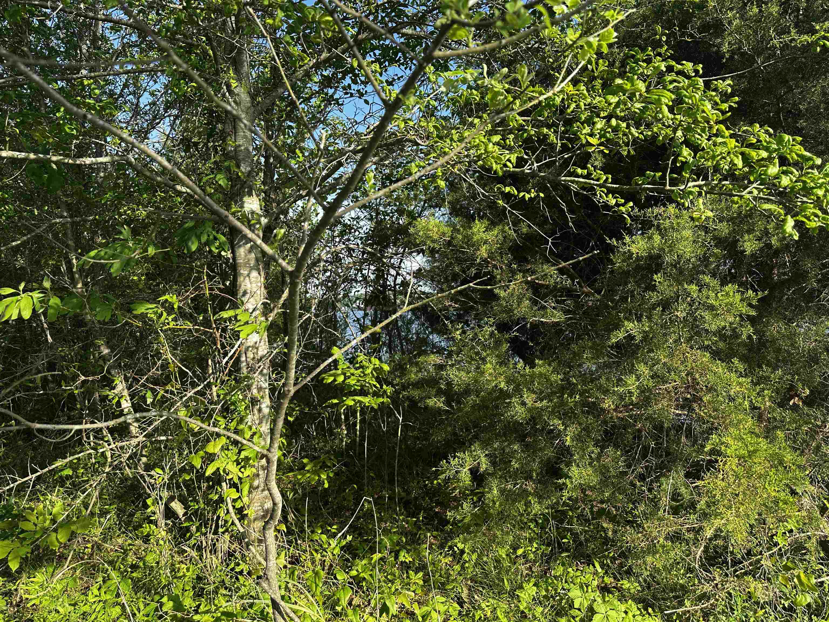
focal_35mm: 24
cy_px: 311
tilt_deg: -0.5
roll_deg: +0.8
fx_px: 575
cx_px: 414
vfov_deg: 56.8
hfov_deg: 71.6
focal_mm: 6.86
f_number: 1.78
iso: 80
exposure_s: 1/1062
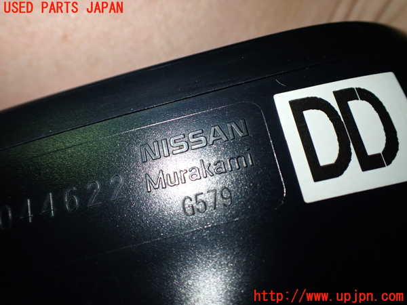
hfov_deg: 60.0
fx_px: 353
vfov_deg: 46.8
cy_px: 152
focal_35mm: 30
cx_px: 204
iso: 200
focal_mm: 5.4
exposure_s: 1/125
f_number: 2.3
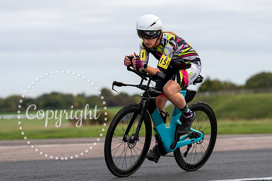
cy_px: 77
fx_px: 1215
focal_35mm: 161
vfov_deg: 8.5
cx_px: 146
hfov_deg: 12.8
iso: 125
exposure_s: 1/800
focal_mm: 136
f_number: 3.5
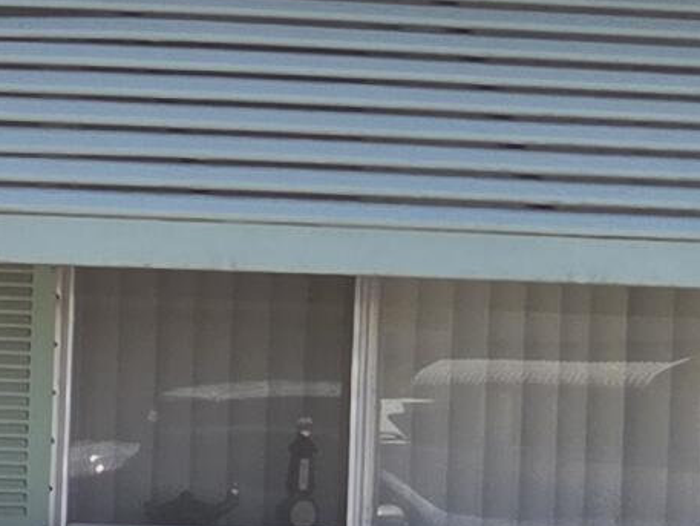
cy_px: 429
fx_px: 3054
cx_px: -895
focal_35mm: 151
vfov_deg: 9.8
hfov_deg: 11.2
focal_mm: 5.4
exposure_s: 1/2614
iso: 80
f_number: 1.8
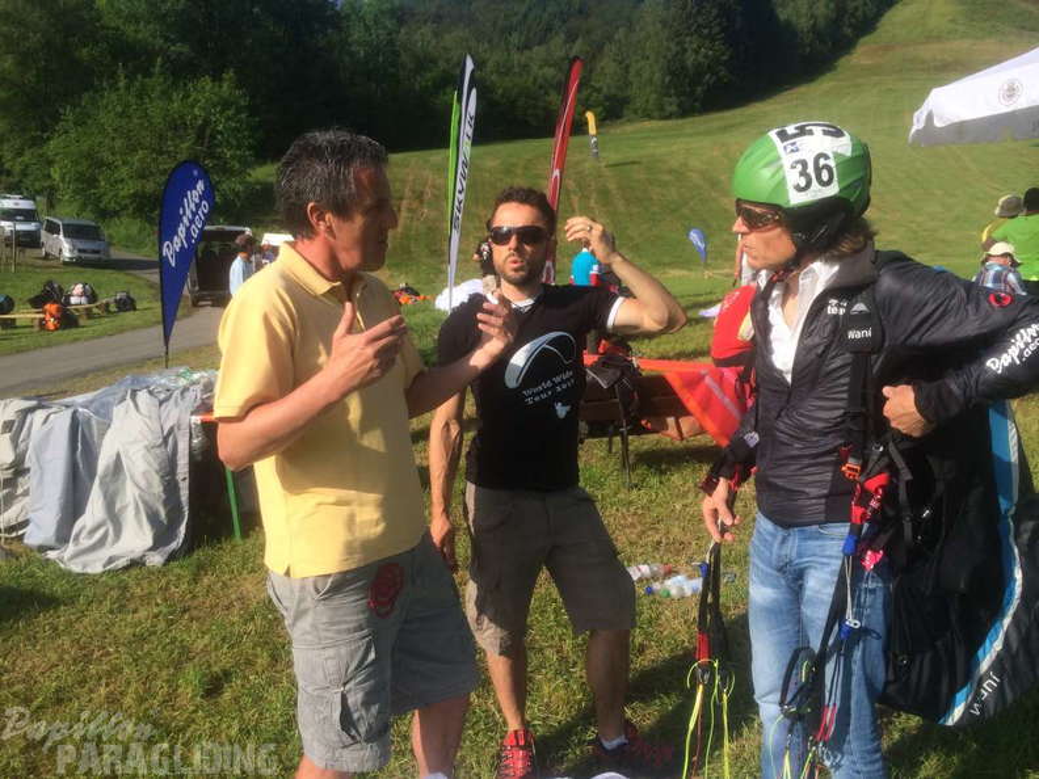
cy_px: 390
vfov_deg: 46.8
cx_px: 520
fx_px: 900
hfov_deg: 60.0
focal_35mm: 30
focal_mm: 4.12
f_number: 2.2
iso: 32
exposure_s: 1/1953
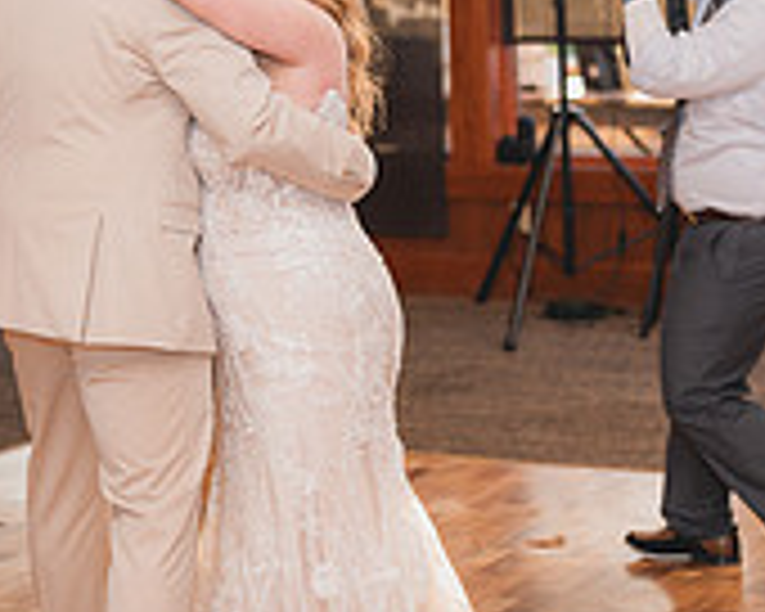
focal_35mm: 124
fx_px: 2807
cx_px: 333
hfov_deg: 15.5
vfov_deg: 12.3
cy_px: 32
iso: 125
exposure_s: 1/250
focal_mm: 50
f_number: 1.8
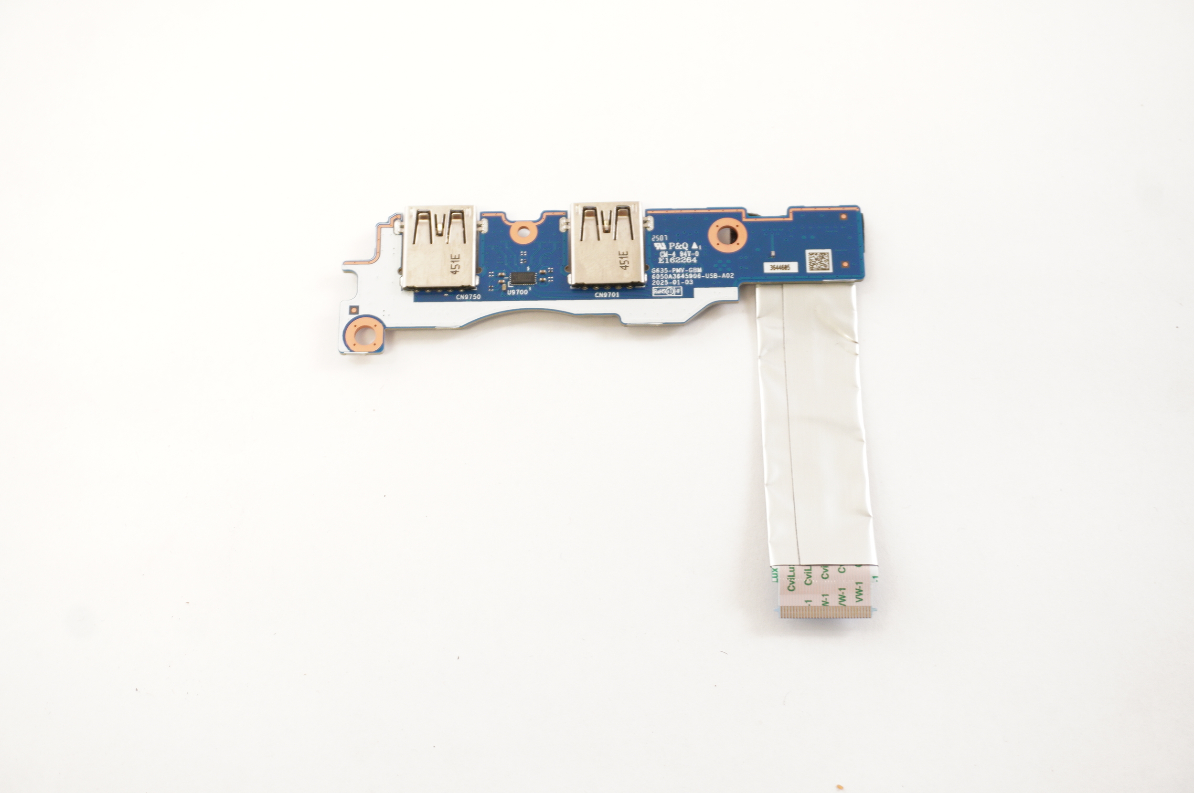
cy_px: 396
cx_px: 597
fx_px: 1591
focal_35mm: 48
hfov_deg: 41.1
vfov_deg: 28.0
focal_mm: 32
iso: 640
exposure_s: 1/15
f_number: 5.6
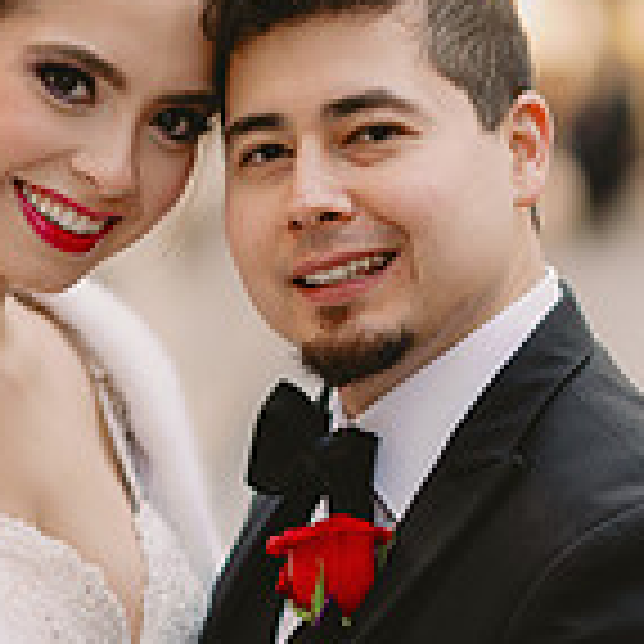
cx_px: 209
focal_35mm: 227
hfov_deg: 7.7
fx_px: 4778
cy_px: 694
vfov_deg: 7.7
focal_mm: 85
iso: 320
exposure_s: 1/400
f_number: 2.2
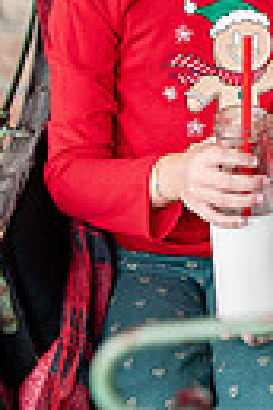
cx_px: 368
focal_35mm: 174
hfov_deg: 7.8
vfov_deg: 11.6
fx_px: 1979
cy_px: -41
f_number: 3.2
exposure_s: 1/250
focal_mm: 50
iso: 320
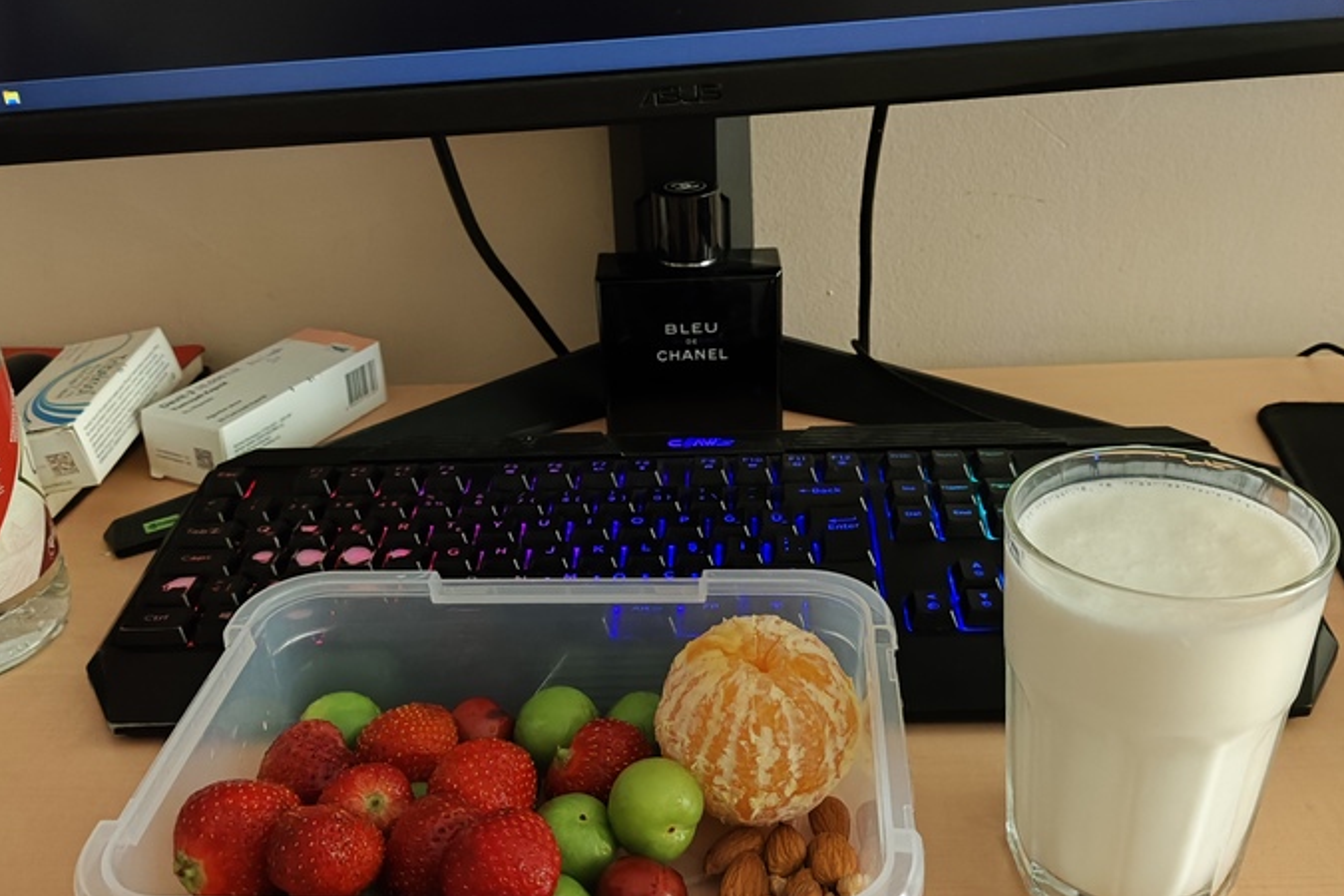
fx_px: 1269
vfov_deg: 38.8
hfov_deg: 55.8
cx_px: 683
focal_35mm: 34
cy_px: 505
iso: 2252
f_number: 1.8
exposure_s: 1/33.3
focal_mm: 4.68
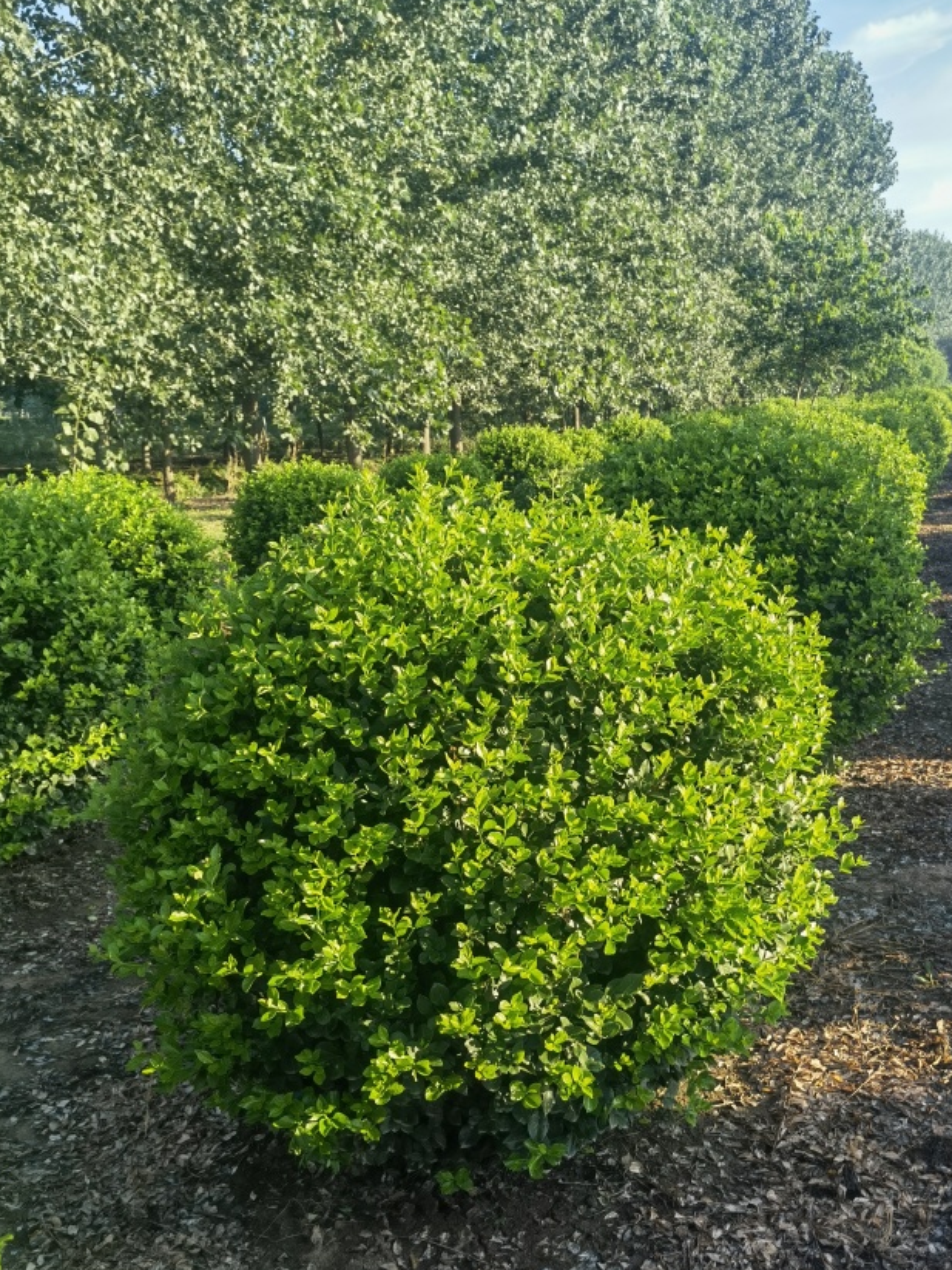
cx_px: 555
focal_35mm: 35
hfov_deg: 40.6
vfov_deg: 52.3
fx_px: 1284
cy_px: 749
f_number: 1.9
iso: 50
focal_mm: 6.67
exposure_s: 1/924
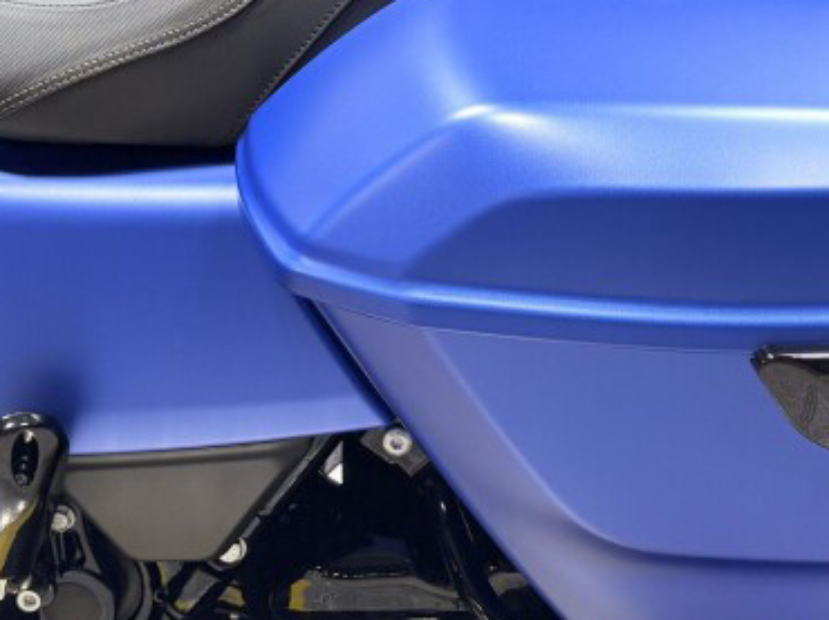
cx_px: 572
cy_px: 94
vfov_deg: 19.3
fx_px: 1795
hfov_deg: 25.8
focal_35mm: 75
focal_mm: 5.96
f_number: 1.6
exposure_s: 1/120
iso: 50
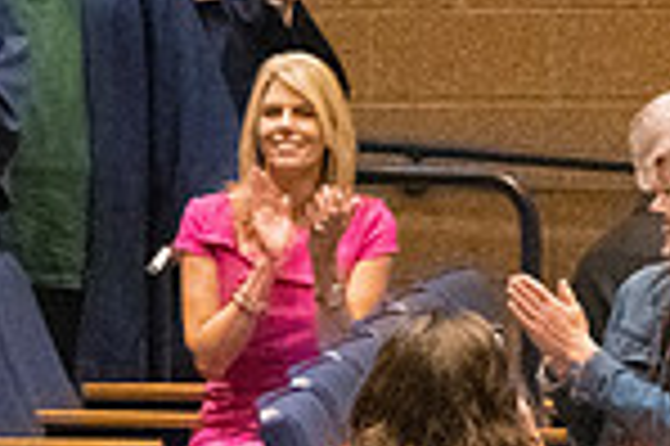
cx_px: -571
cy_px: 72
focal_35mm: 538
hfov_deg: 3.8
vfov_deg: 2.5
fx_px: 10002
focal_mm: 92
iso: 8000
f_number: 4.5
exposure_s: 1/250
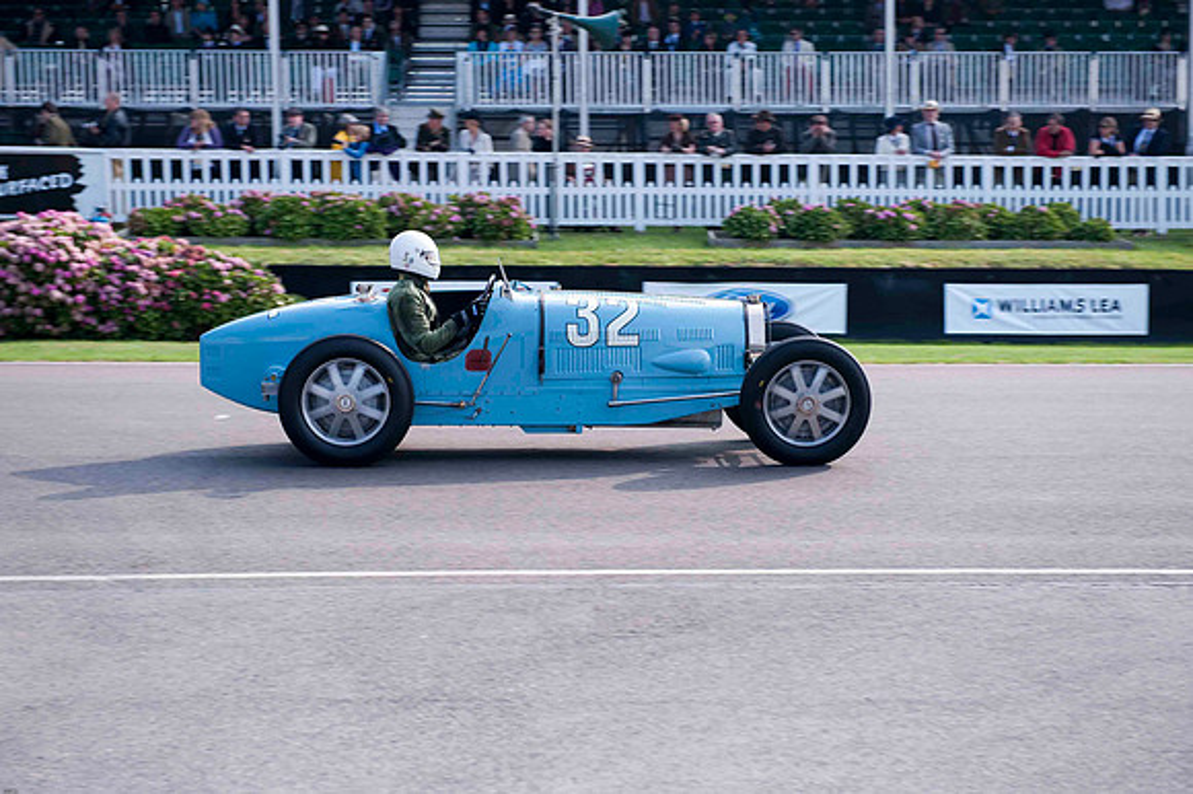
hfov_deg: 28.9
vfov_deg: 19.4
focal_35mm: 70
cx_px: 596
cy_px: 397
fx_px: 2318
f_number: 4.5
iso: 500
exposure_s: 1/1000
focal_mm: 70
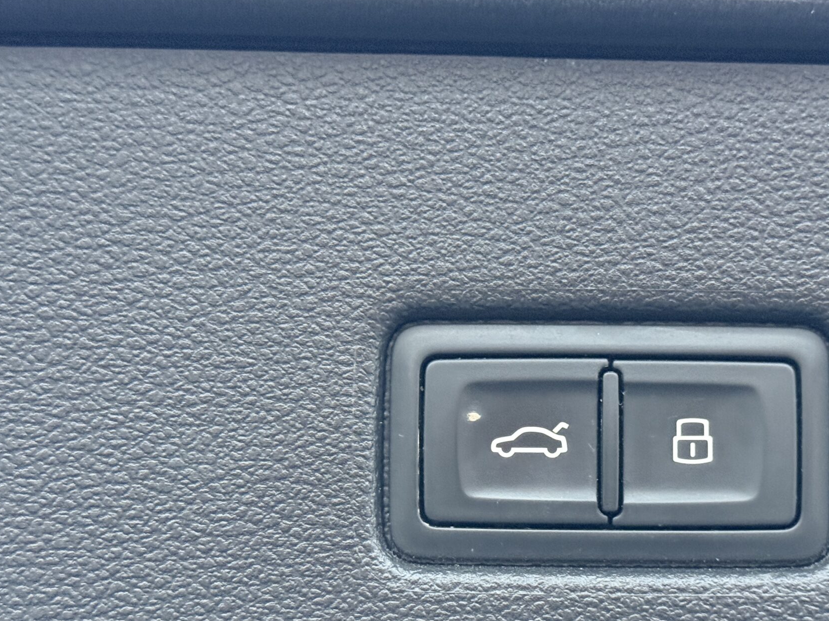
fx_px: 1772
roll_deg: +2.3
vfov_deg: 19.8
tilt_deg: +36.7
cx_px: 539
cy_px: 451
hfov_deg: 26.2
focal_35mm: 74
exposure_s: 1/31
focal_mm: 6.76
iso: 500
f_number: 1.78
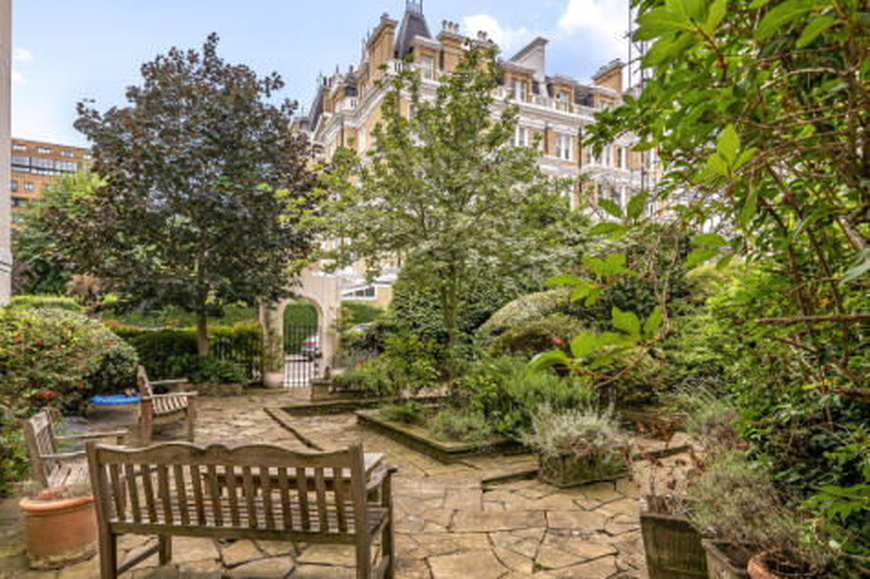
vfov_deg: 64.5
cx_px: 435
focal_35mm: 19
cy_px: 290
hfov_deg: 86.9
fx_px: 459
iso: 400
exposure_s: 1/400
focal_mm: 13
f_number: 8
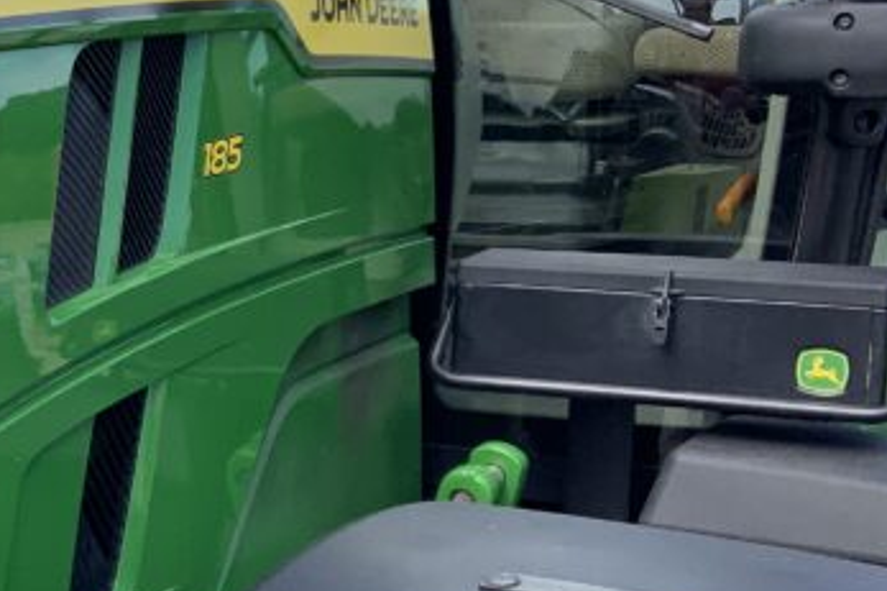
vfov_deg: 15.3
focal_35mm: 89
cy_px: 379
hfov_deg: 21.0
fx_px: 2192
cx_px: -235
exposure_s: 1/635
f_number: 1.8
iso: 16
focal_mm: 3
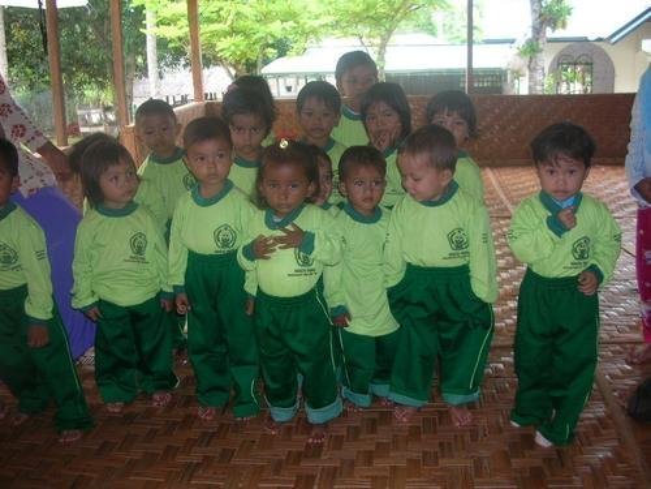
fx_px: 658
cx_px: 326
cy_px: 244
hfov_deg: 52.6
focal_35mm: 35
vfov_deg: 40.7
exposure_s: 1/60.1
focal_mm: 5.8
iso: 50
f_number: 2.8
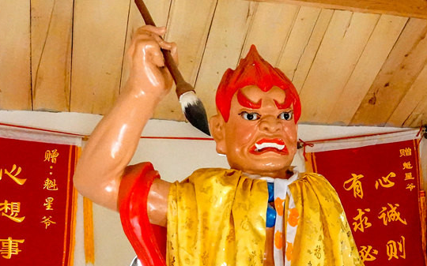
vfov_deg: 21.8
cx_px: 374
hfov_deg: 33.5
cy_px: 242
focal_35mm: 58
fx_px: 675
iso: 3200
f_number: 2.4
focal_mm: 8.8
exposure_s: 1/250
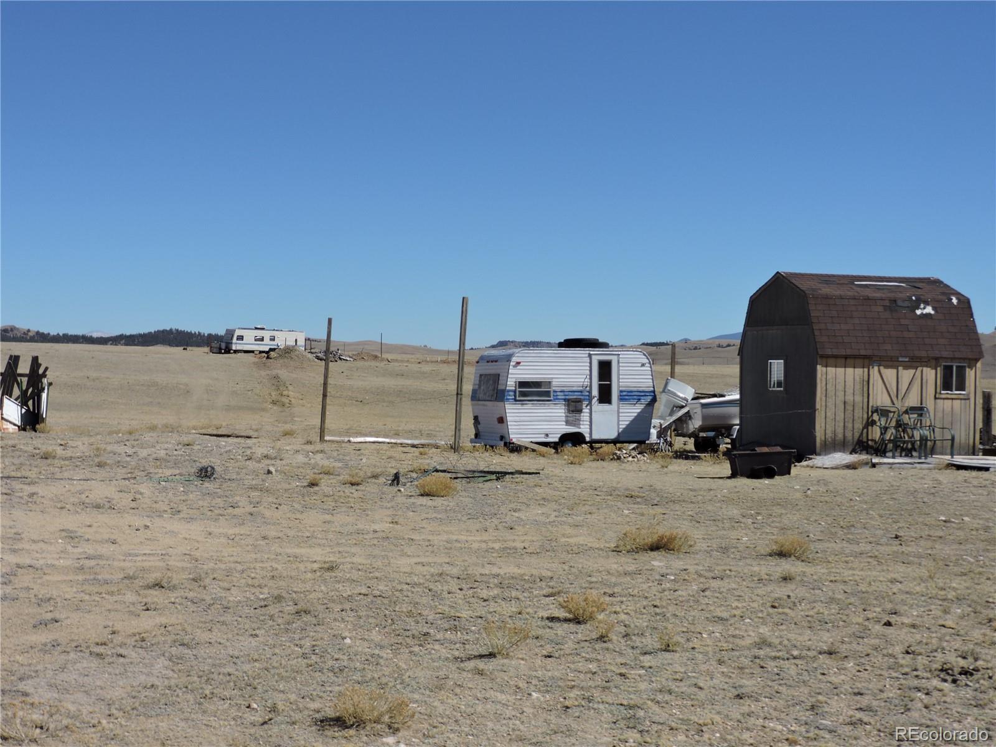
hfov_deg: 34.9
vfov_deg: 26.6
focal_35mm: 55
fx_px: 1583
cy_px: 374
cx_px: 498
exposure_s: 1/1250
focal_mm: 9.8
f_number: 3.7
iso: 100
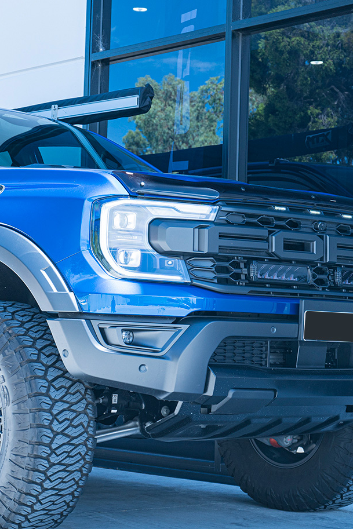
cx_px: -13
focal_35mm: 69
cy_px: 295
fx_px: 1014
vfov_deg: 29.2
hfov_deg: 19.1
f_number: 4
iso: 100
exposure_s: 1/80
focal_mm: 35
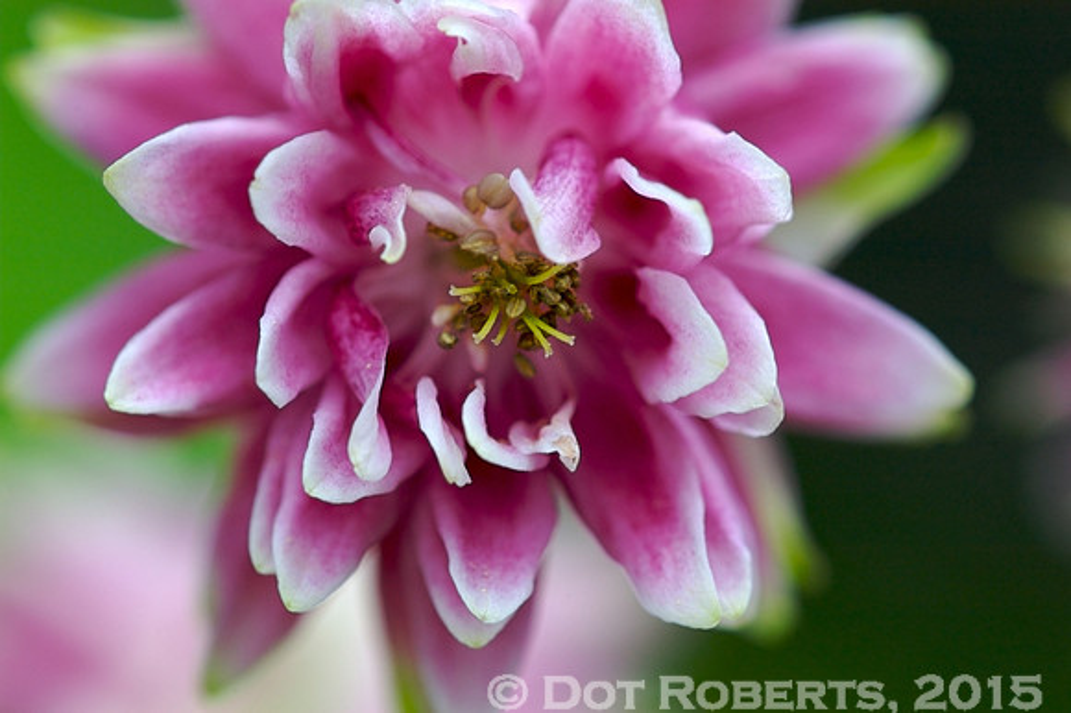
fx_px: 8920
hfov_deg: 6.9
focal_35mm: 300
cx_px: 536
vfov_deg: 4.6
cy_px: 356
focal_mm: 200
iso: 250
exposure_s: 1/160
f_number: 9
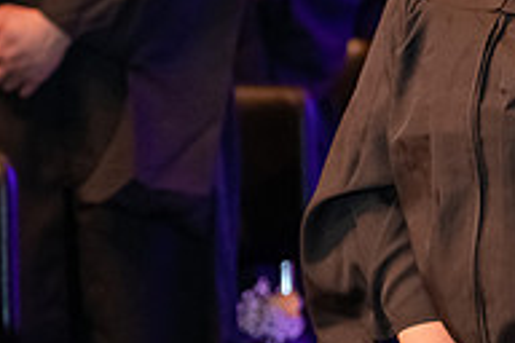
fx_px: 4105
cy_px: 39
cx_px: 671
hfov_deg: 7.1
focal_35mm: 287
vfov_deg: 4.8
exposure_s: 1/200
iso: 3200
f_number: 3.2
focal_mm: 95
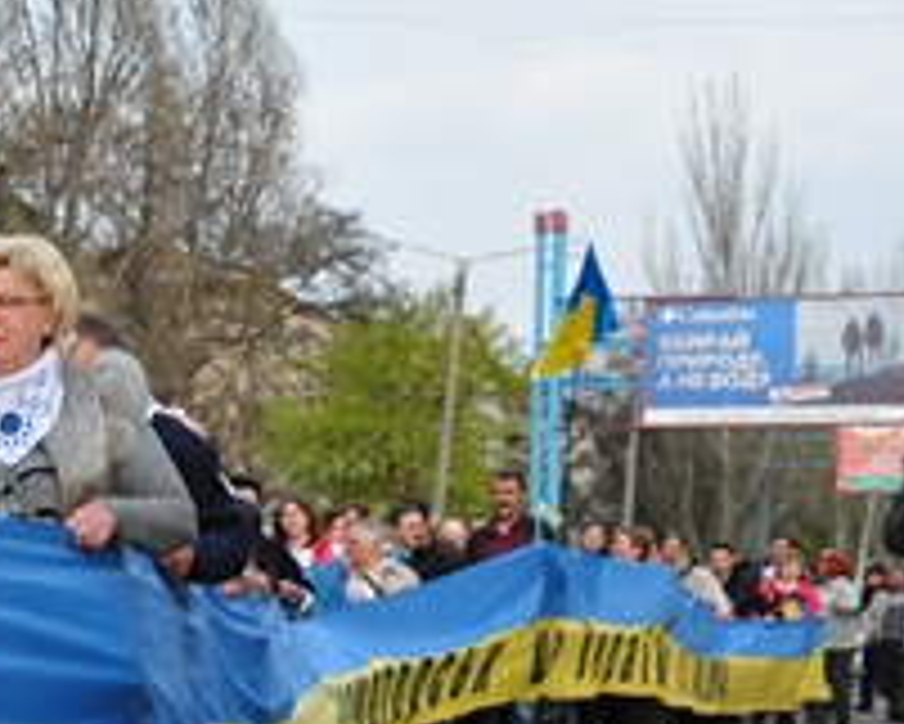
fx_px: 3373
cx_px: -369
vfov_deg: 12.2
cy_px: 609
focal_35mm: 126
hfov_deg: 14.4
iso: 800
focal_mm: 30
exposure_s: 1/320
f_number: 9
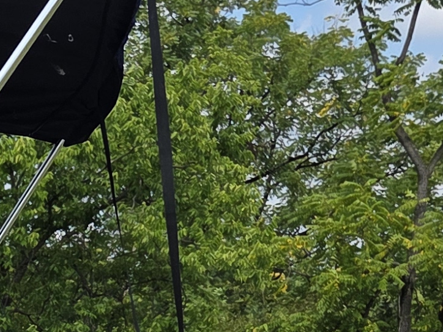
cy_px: 629
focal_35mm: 127
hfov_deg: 14.3
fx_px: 1625
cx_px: -250
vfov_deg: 10.8
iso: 80
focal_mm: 5.4
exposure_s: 1/3798
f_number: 1.8
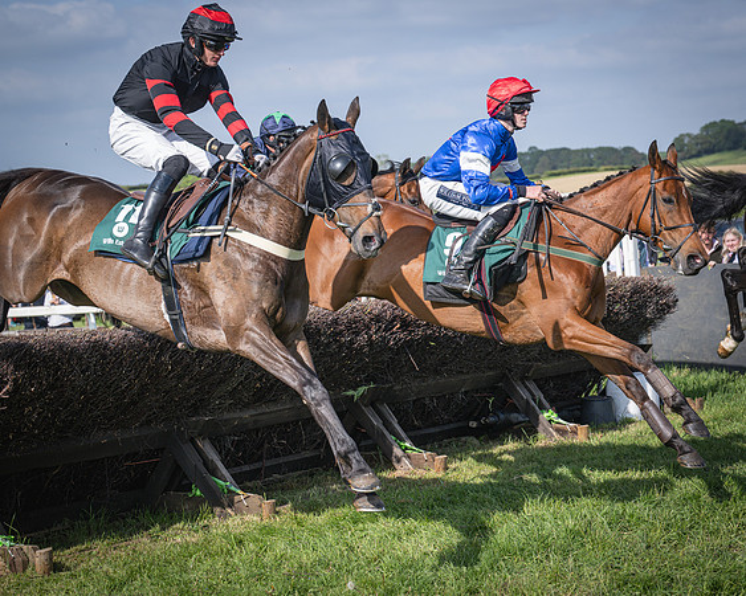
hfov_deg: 24.2
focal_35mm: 79
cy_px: 298
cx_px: 364
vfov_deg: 19.4
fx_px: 1740
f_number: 4.5
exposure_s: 1/1600
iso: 200
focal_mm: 70
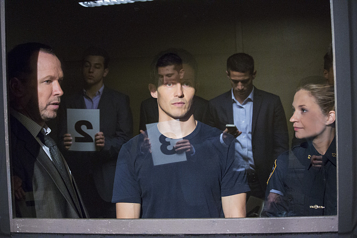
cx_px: 178
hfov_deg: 25.1
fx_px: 803
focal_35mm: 81
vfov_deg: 16.8
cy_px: 119
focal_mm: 30
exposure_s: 1/13
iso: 1600
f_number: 3.8
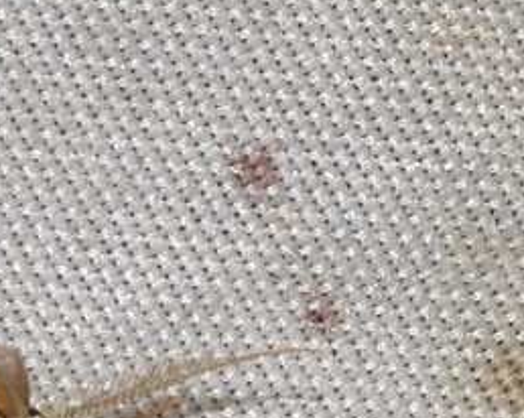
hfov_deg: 2.6
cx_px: -91
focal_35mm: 734
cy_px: 528
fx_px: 11375
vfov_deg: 2.1
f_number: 13
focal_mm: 140
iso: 100
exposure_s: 1/160
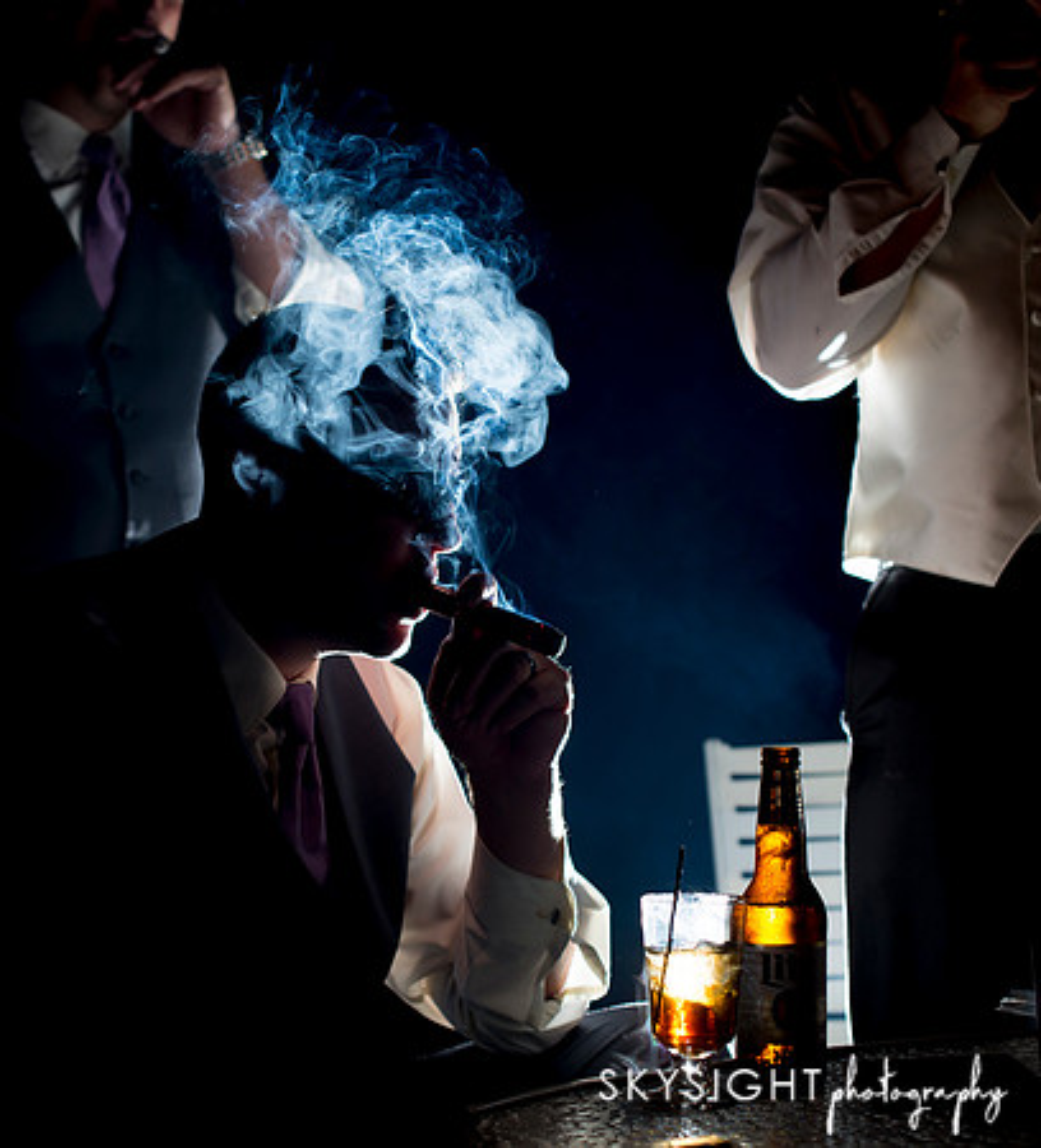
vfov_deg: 26.3
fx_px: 2455
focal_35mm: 69
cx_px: 295
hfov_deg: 23.8
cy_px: 581
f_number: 4.5
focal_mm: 50
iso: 200
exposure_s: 1/160
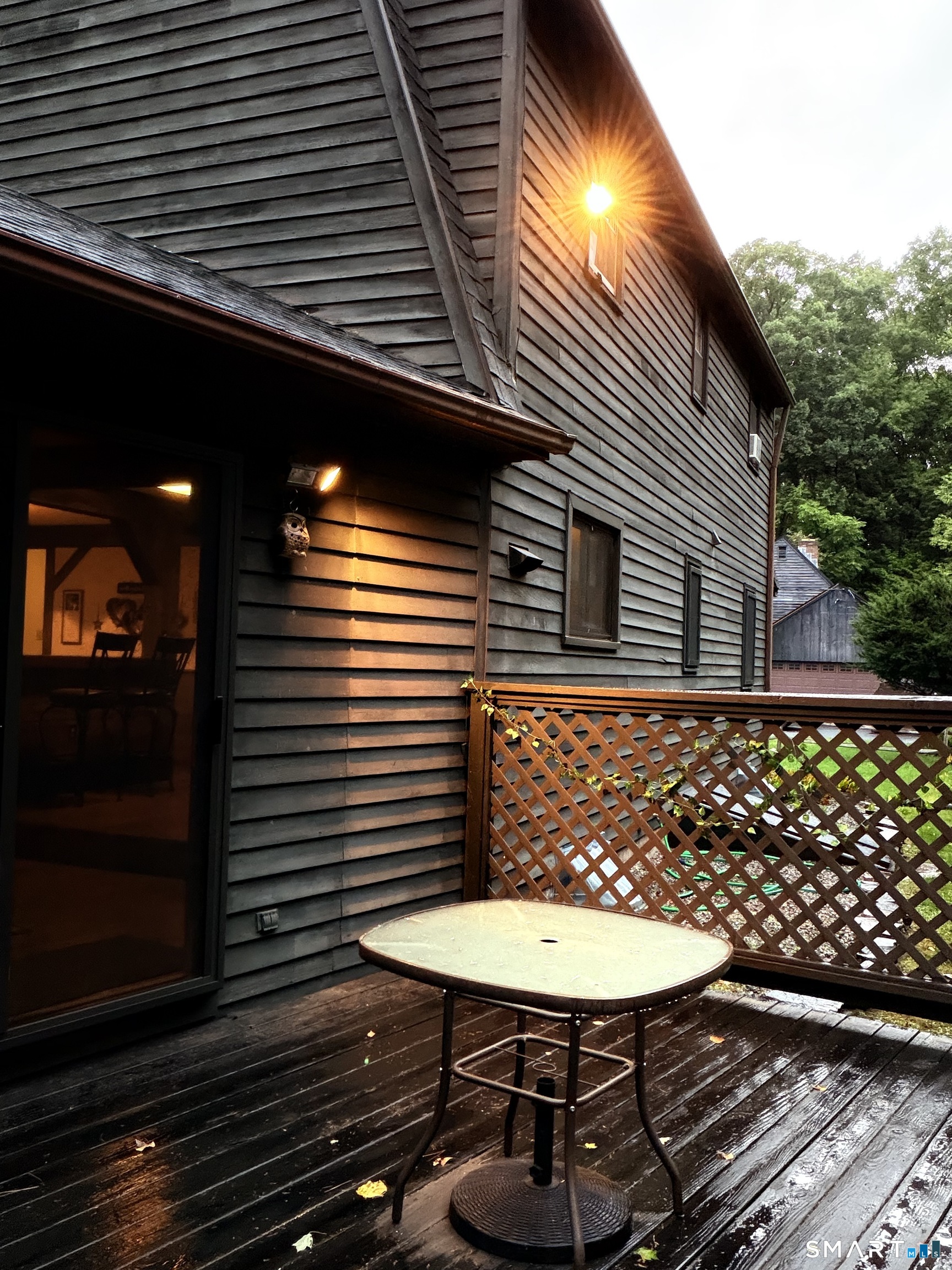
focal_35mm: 30
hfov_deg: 46.8
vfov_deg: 60.0
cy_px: 635
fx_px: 1100
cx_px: 476
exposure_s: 1/30
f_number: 1.9
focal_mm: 2.71
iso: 640
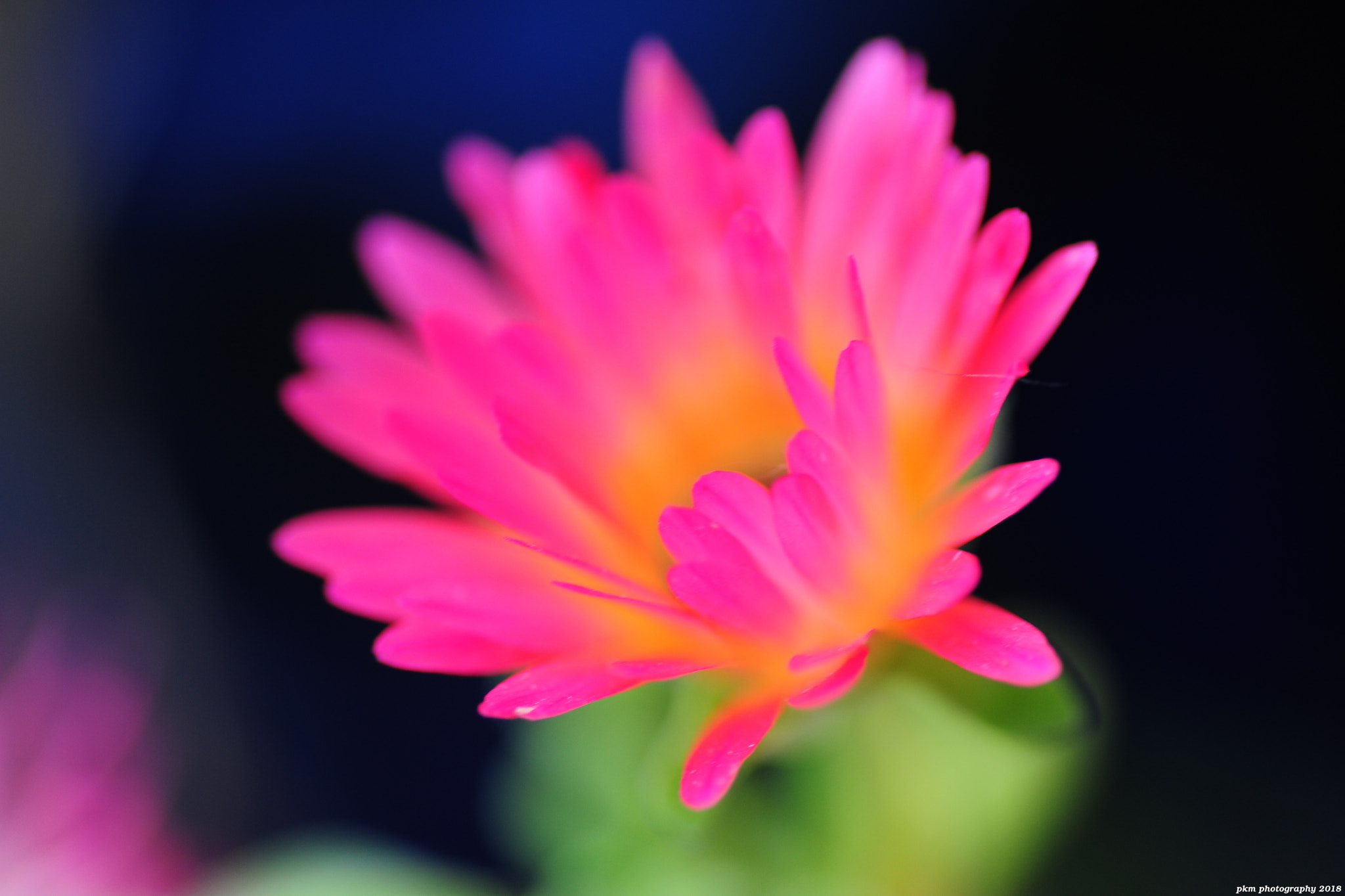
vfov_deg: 13.7
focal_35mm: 100
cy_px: 448
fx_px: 3735
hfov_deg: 20.4
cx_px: 672
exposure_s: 1/100
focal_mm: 100
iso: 400
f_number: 4.8
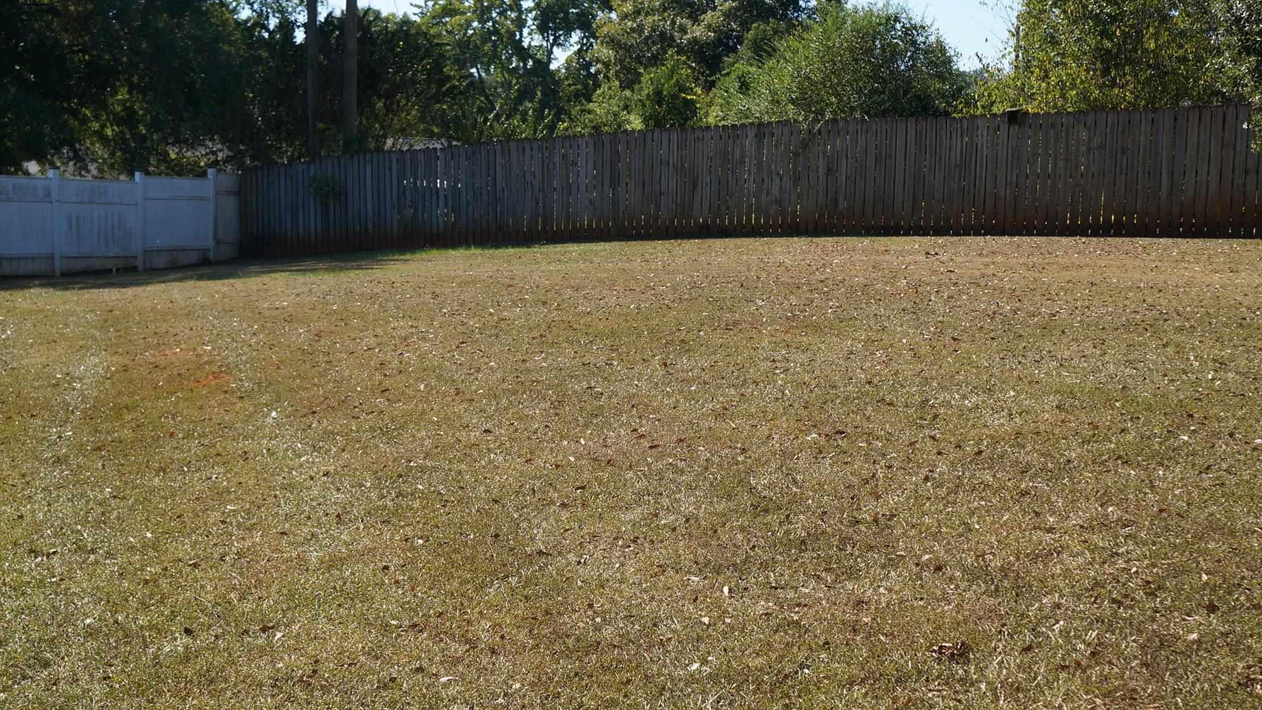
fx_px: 1360
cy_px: 356
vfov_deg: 29.3
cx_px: 590
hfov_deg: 49.7
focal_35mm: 41
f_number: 5.6
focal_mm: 21
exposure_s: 1/400
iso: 100
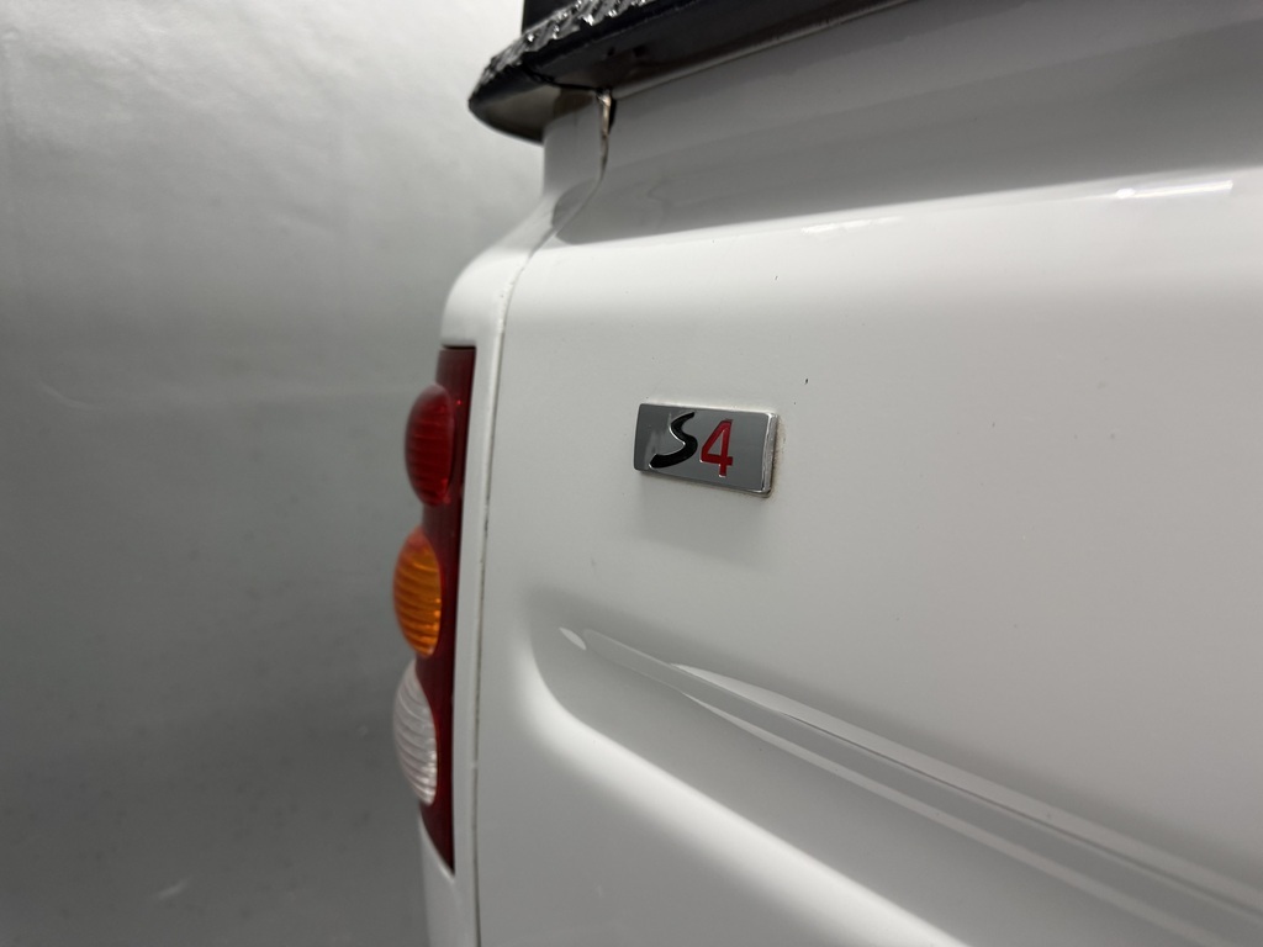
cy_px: 474
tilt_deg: -10.2
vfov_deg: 56.8
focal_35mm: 24
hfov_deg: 71.6
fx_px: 876
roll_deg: +0.4
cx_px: 632
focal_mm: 6.76
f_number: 1.78
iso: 200
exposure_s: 1/50
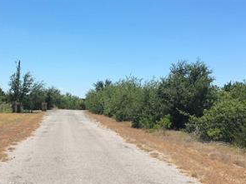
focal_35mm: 63
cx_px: 83
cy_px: 102
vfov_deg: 23.3
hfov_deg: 30.5
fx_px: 448
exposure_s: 1/2198
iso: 25
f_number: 2.2
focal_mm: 4.15
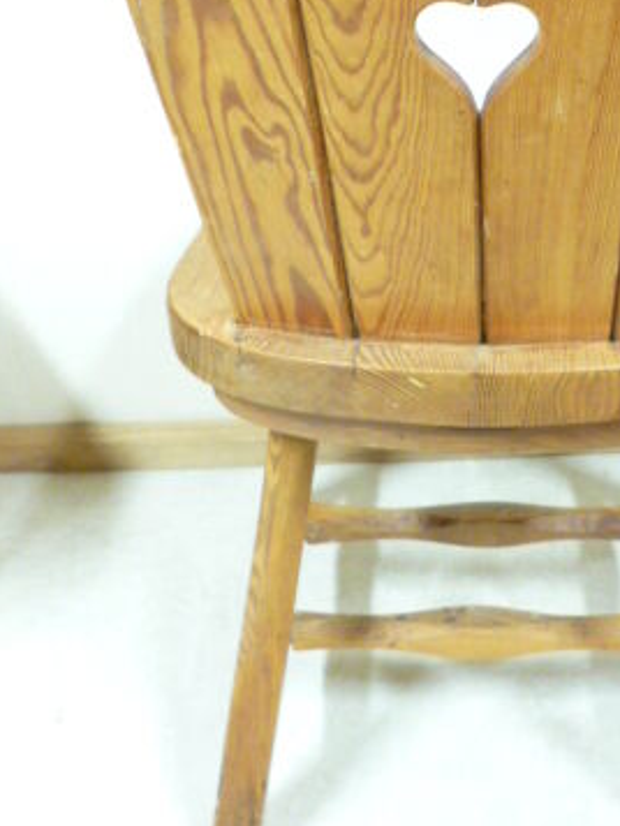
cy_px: 243
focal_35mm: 43
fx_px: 1026
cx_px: 474
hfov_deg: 32.9
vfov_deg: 42.9
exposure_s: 1/10
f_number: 2.5
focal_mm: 4.3
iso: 400
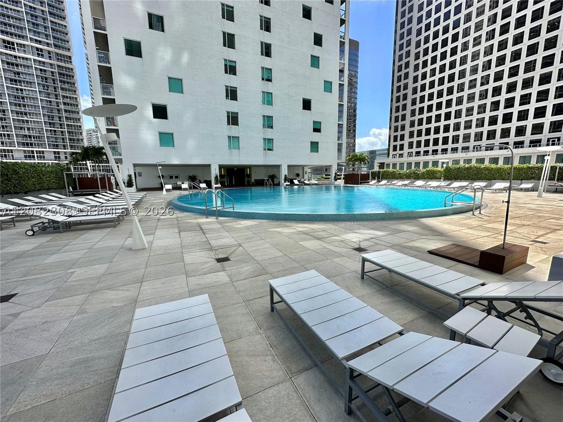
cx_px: 282
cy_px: 211
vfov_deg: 85.7
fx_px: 228
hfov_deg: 102.1
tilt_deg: -9.6
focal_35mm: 14
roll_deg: +0.8
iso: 40
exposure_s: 1/1453
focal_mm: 2.22
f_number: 2.2
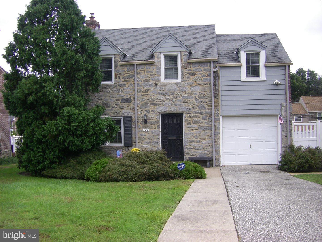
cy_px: 121
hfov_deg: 49.0
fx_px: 353
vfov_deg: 37.7
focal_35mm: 38
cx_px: 161
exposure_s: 1/160
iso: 64
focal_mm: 6.3
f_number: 3.5
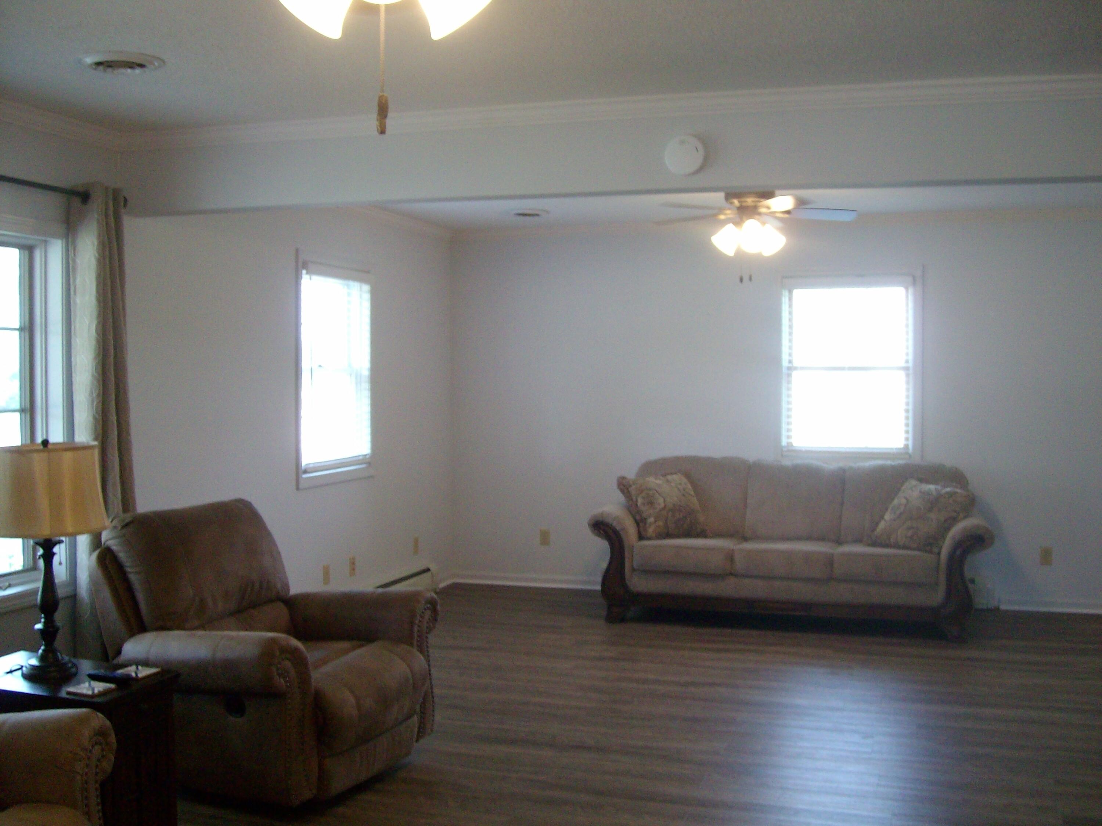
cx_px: 551
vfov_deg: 40.7
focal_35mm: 35
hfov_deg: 52.6
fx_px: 1114
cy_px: 413
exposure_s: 1/40
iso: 200
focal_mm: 5.8
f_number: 2.8
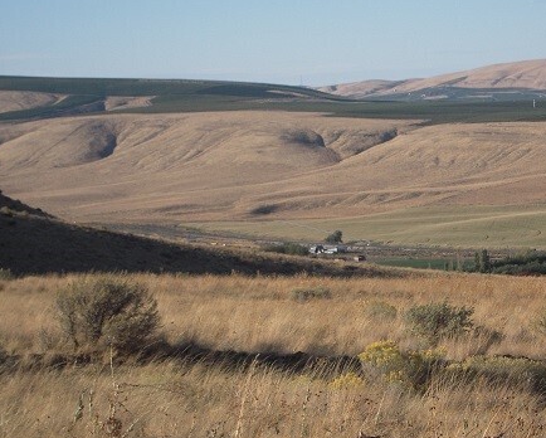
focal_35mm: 151
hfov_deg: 12.7
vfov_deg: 10.2
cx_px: 372
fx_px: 2442
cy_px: 229
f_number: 5.6
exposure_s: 1/400
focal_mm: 18.8
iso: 100
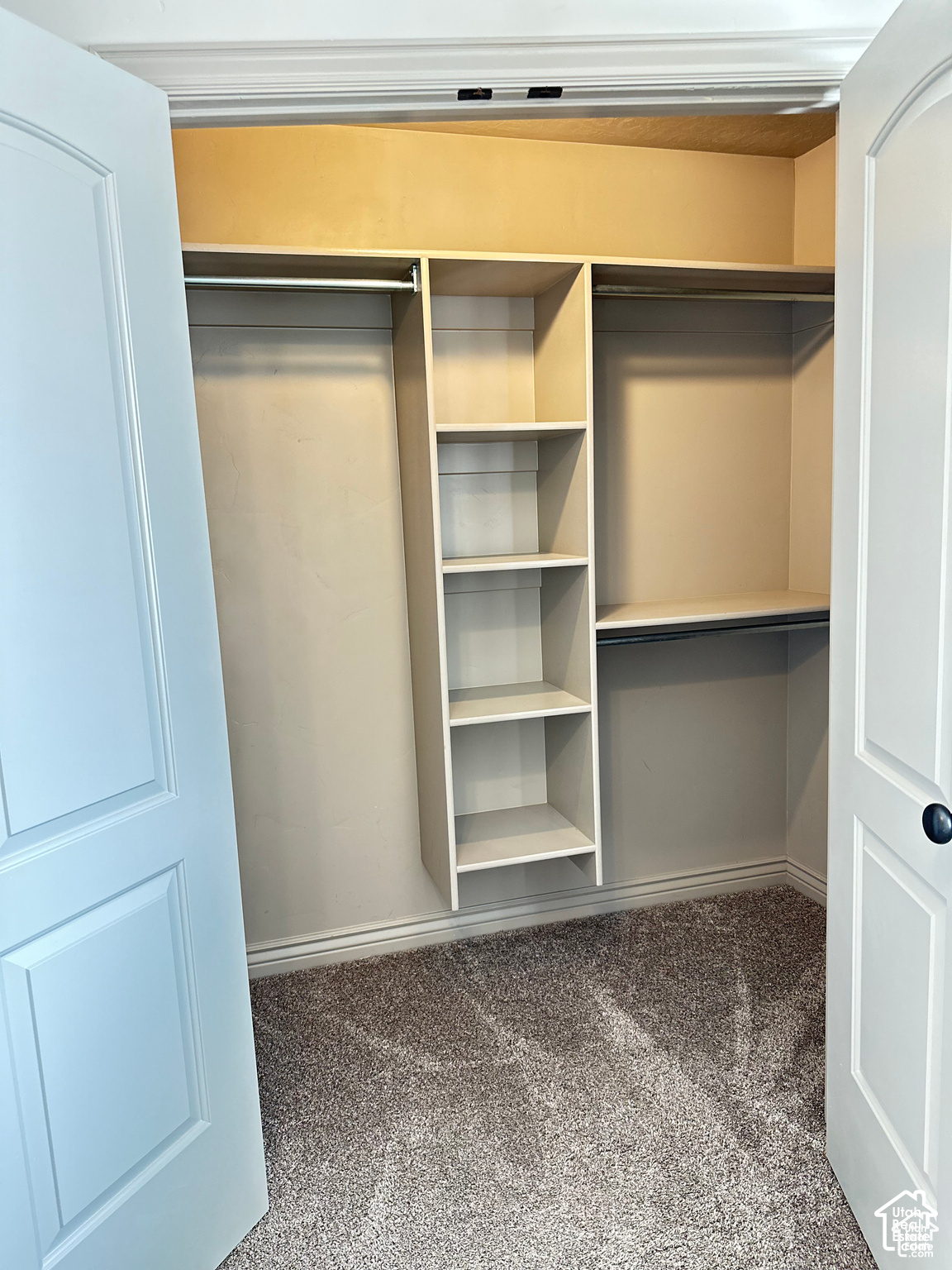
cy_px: 635
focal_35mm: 24
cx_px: 476
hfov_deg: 56.8
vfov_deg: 71.6
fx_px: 880
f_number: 1.78
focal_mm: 6.86
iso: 320
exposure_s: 1/60
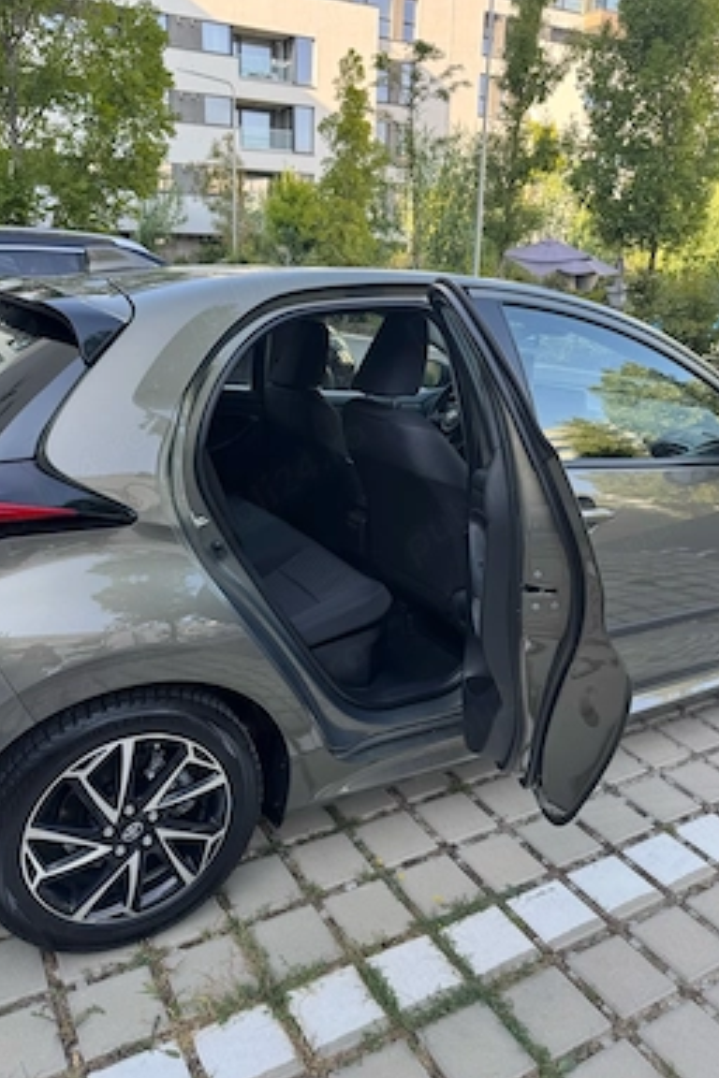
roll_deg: -1.1
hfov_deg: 49.5
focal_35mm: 26
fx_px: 779
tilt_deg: -17.2
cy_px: 525
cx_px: 331
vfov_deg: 69.4
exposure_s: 1/218
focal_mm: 6.76
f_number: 1.78
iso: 64
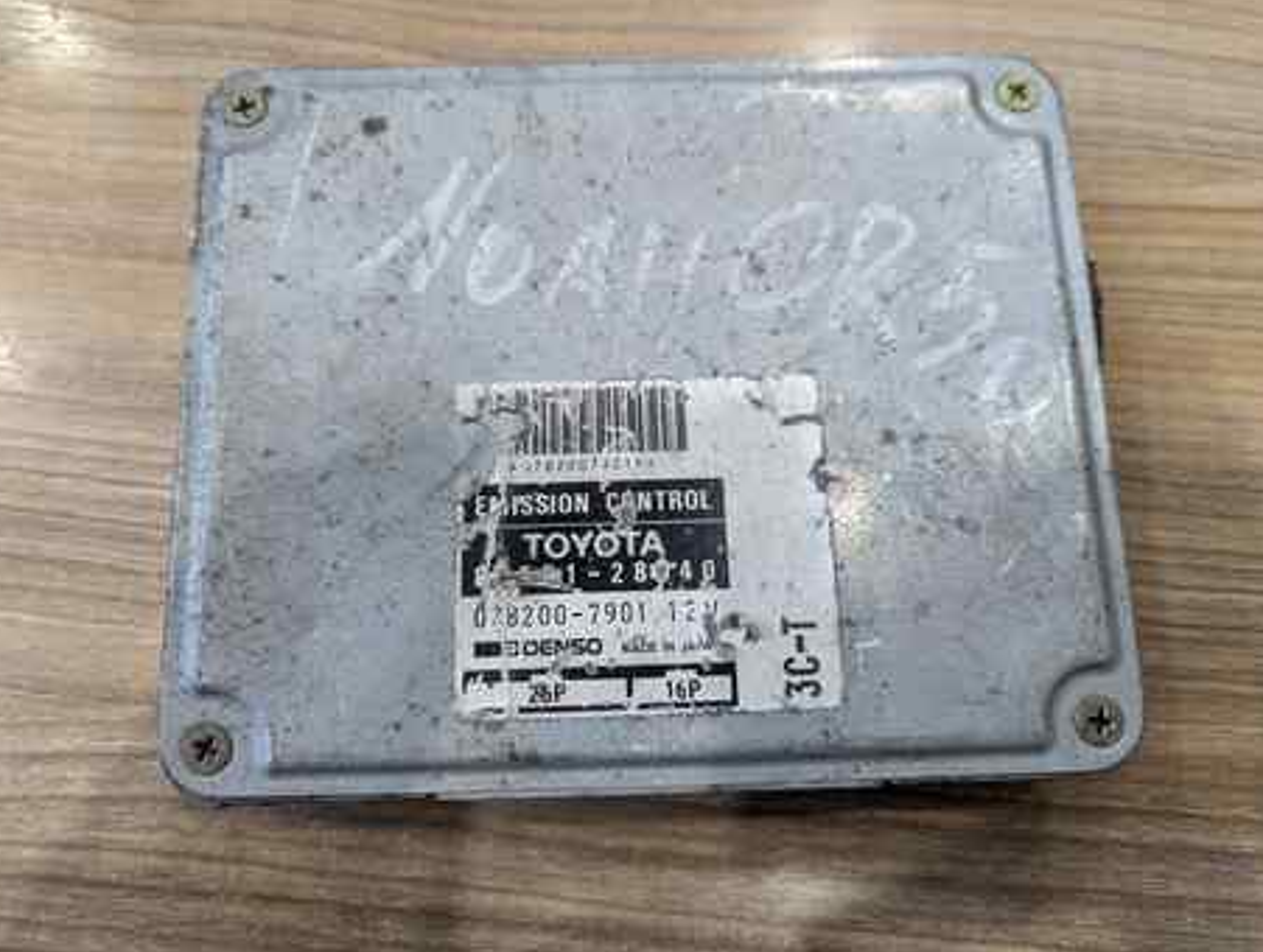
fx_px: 914
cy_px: 473
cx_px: 613
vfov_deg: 55.0
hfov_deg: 69.3
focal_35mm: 25
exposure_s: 1/71.9
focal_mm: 6.81
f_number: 1.85
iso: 207
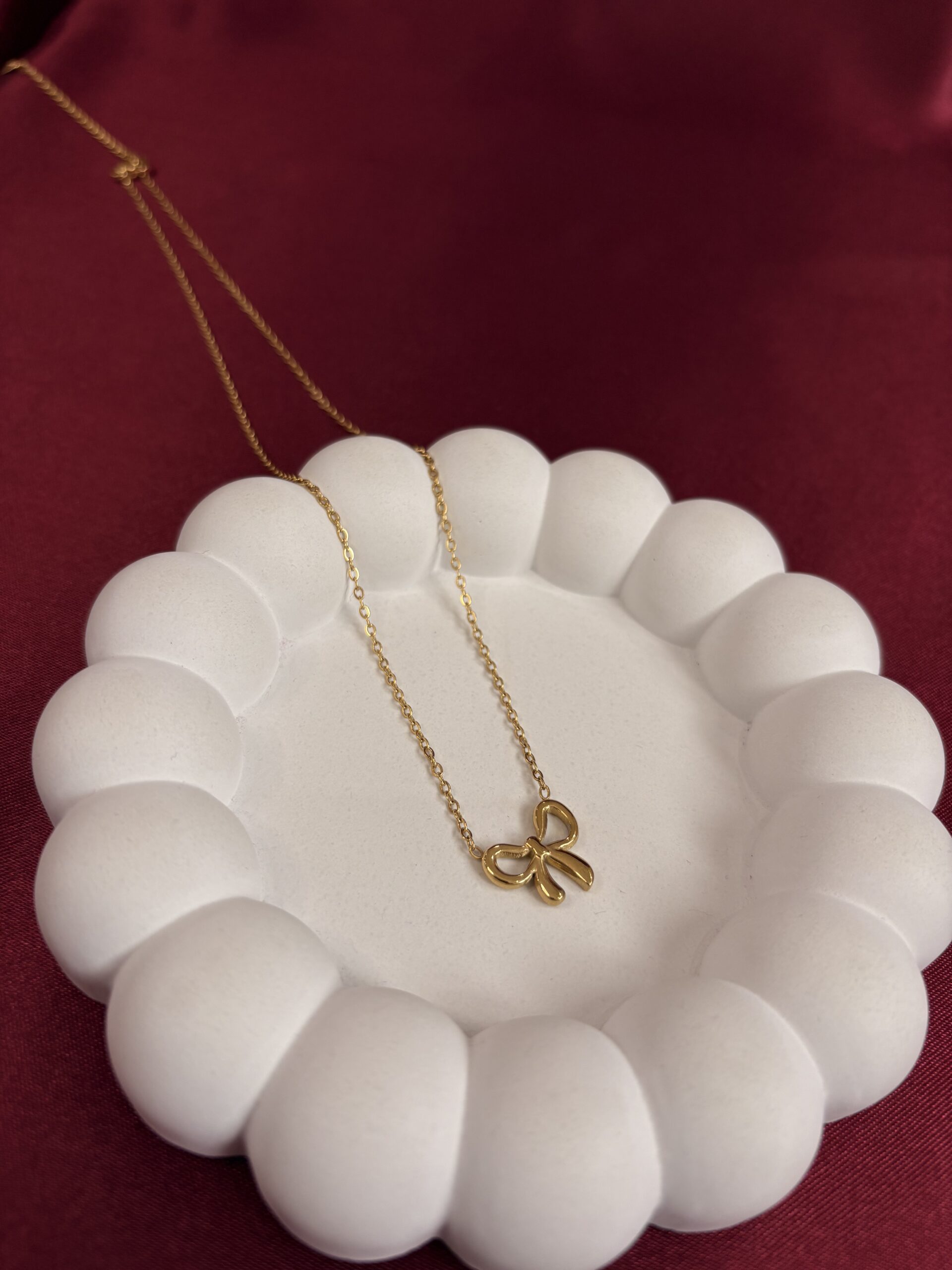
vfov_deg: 67.3
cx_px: 476
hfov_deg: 53.1
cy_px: 635
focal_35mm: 26
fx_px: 953
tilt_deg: -49.3
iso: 50
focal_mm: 5.96
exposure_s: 1/121
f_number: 1.6
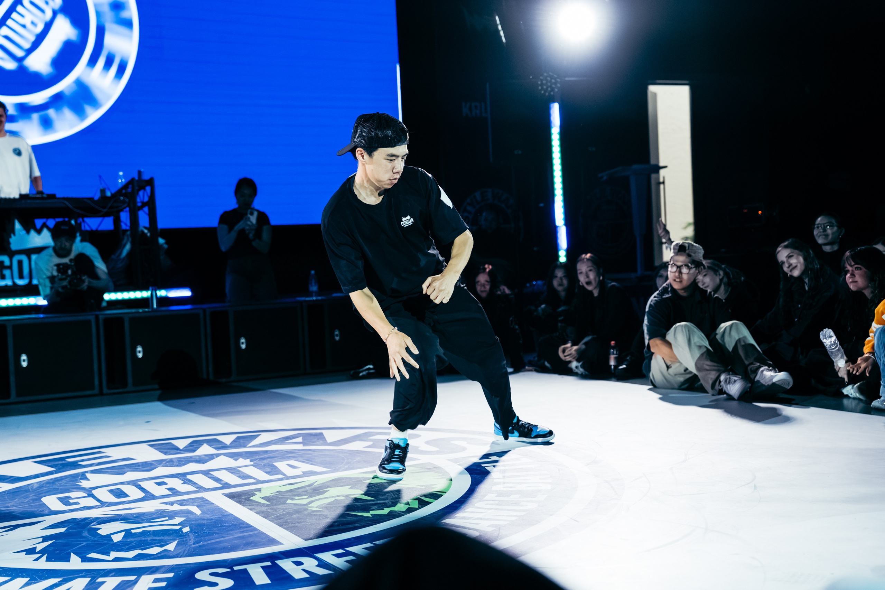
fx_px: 1155
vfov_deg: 28.7
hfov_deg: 41.9
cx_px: 442
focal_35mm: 47
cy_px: 295
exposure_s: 1/1000
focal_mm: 47
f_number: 2.8
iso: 3200
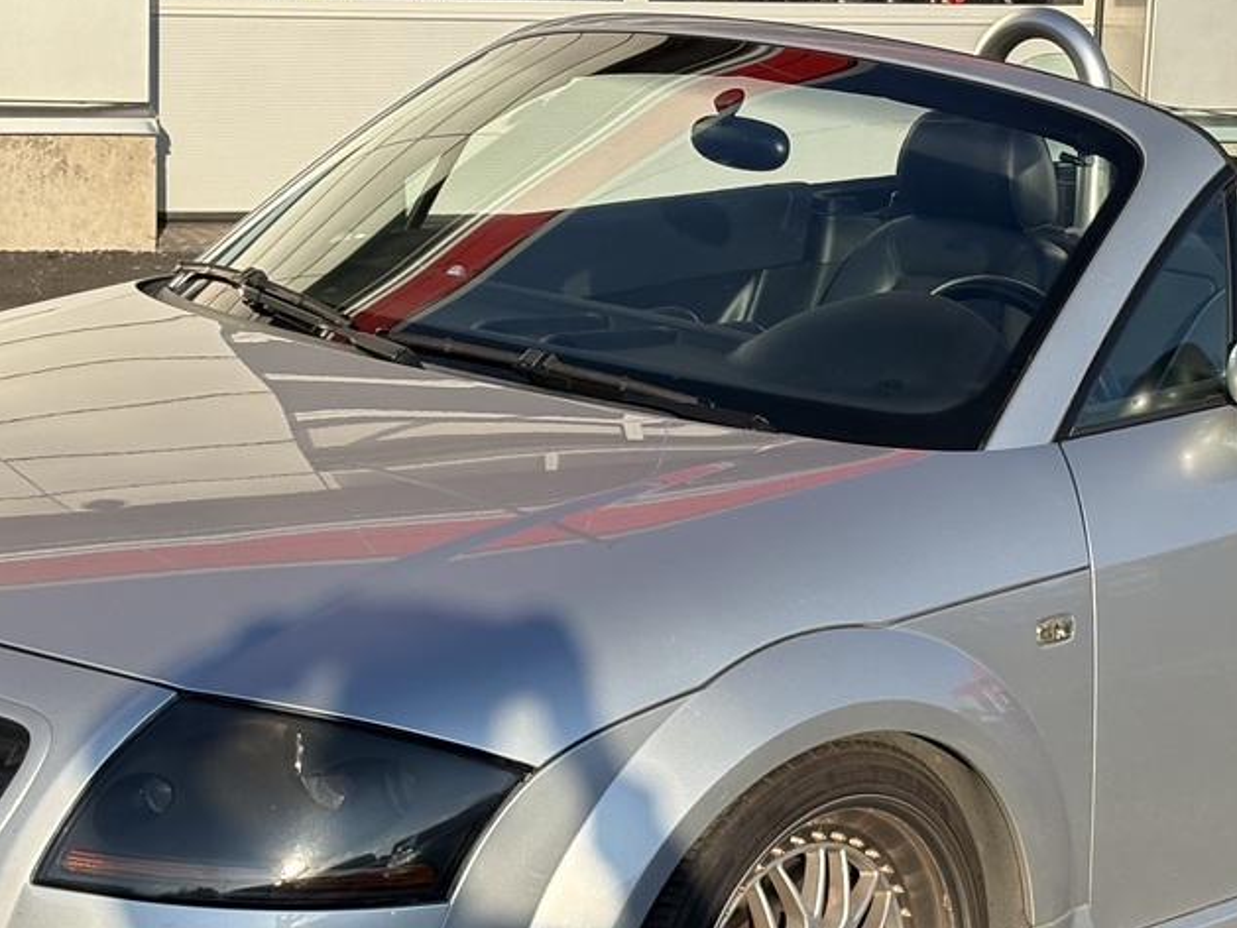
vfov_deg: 12.4
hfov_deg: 16.5
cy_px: 670
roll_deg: -1.2
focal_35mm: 119
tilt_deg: -11.7
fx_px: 4253
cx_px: 753
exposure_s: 1/2451
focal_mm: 5.96
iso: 40
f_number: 1.6
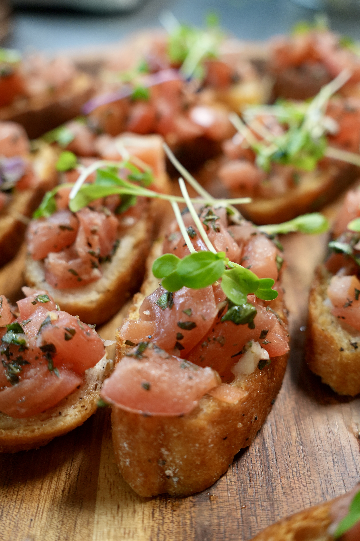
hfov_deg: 35.8
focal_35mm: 37
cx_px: 180
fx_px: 558
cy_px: 270
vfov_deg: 51.6
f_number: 4
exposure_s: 1/60
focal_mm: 24.8
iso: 800
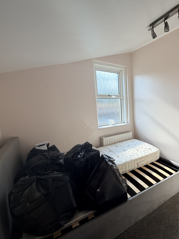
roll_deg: +1.9
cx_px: 147
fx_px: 131
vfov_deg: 84.7
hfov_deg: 62.0
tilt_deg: -8.0
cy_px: 121
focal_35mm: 19
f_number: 2.2
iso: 40
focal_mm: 2.22
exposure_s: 1/195
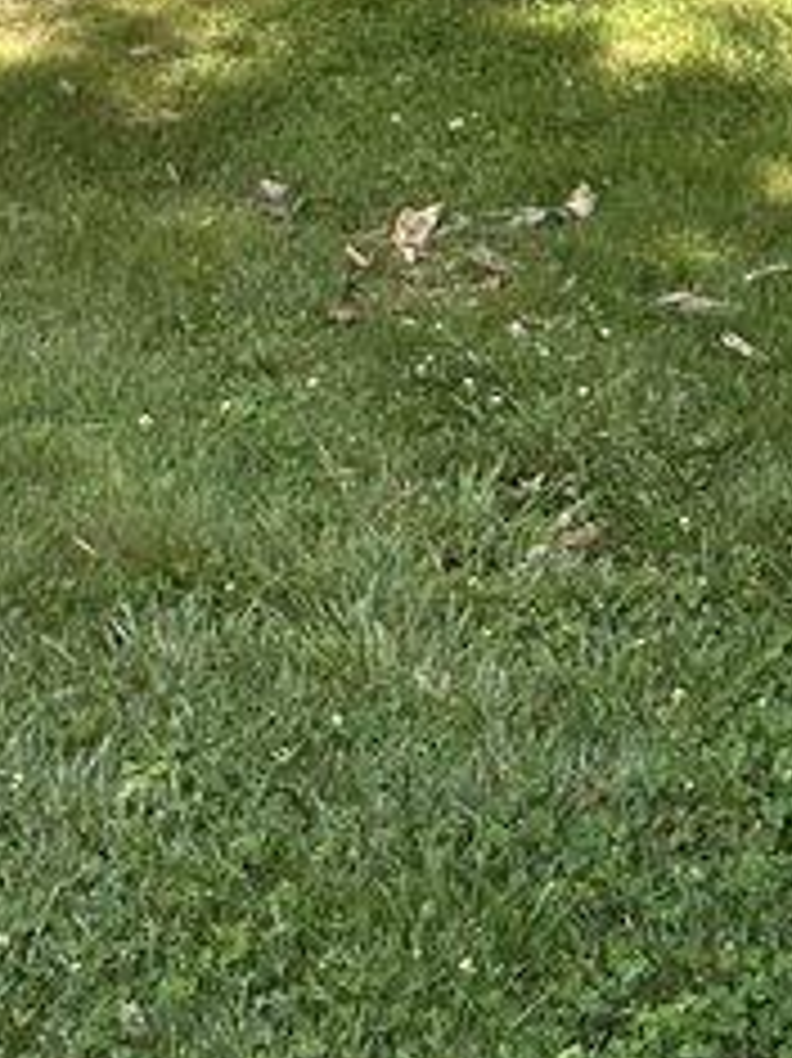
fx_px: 2992
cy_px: -963
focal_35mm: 98
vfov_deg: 16.2
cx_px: 567
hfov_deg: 15.0
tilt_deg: +5.6
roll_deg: +1.2
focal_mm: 6.86
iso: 80
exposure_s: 1/642
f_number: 1.78
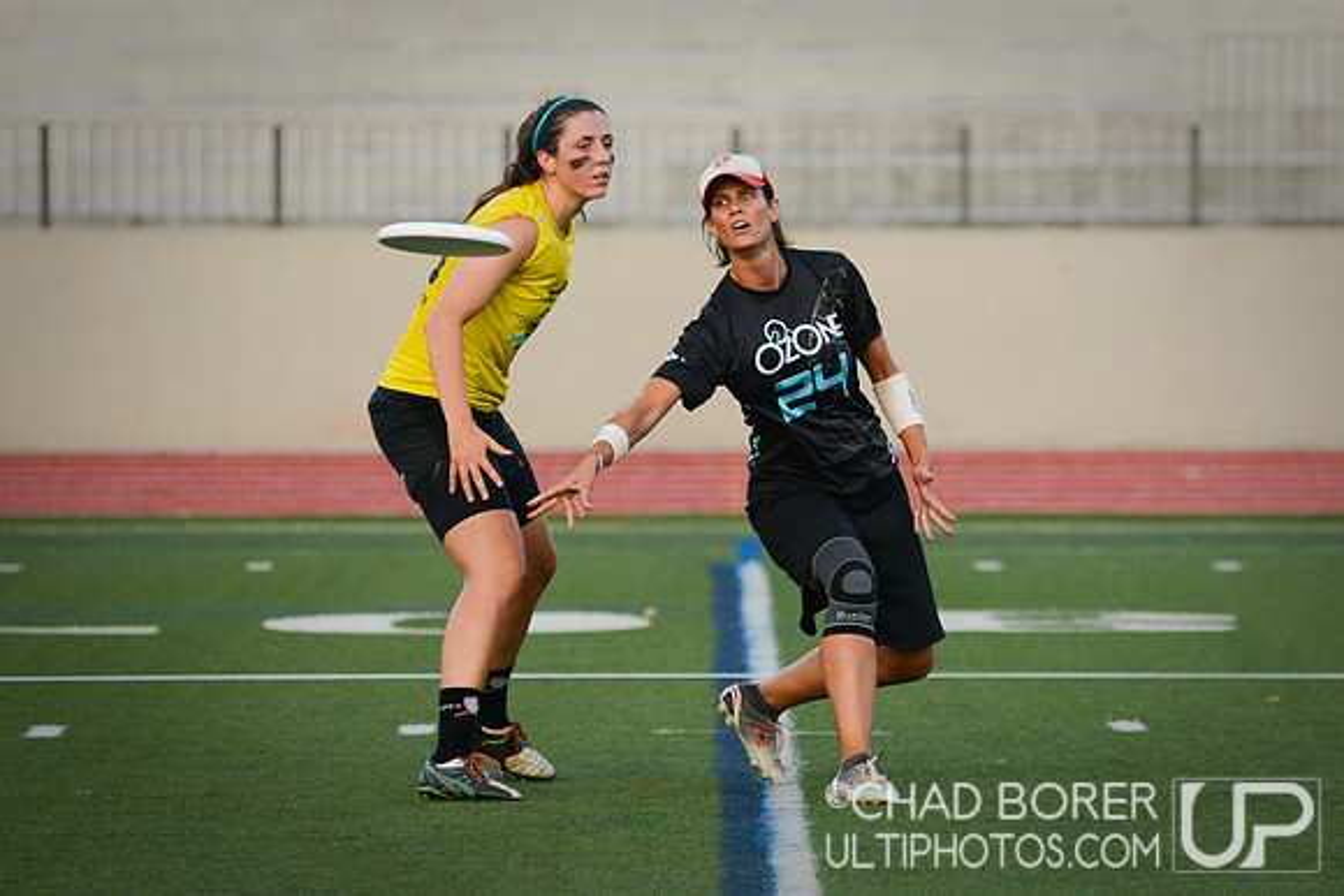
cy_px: 448
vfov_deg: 6.9
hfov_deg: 10.3
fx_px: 7468
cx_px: 672
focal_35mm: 200
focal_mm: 200
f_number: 3.5
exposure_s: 1/2500
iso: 1250
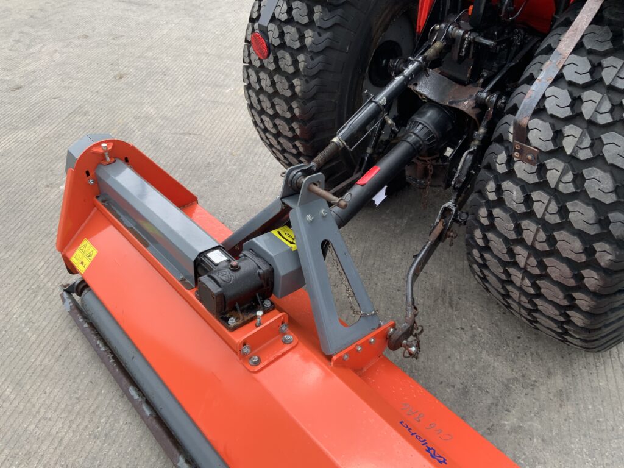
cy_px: 234
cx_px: 312
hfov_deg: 61.7
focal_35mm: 29
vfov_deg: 48.2
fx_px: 523
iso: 16
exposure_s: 1/574
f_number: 1.8
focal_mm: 3
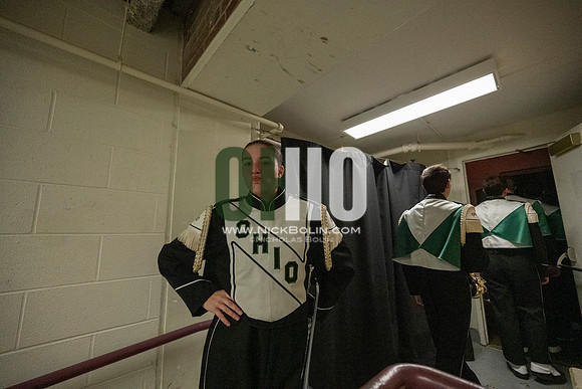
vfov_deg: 81.2
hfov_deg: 104.2
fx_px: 226
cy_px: 194
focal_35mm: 14
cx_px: 291
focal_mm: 14
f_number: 4
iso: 10000
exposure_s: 1/500
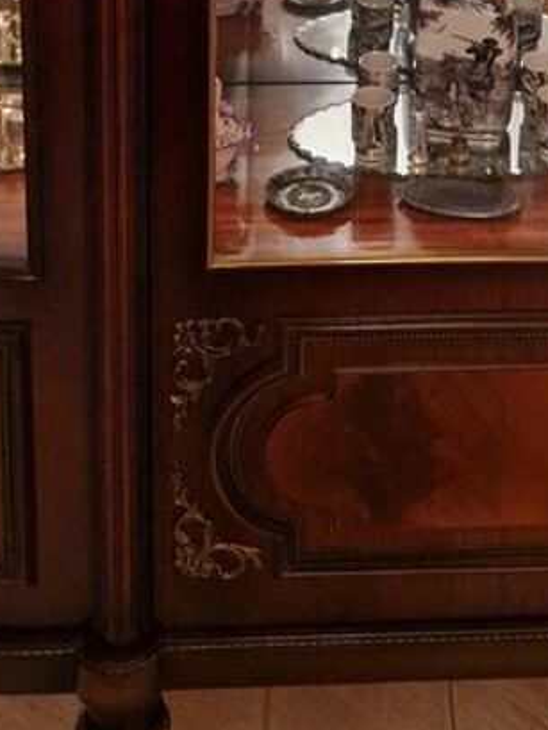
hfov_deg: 19.5
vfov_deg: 22.9
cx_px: 437
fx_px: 1582
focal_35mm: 75
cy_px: -235
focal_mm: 5.4
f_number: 1.8
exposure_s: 1/50
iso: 800
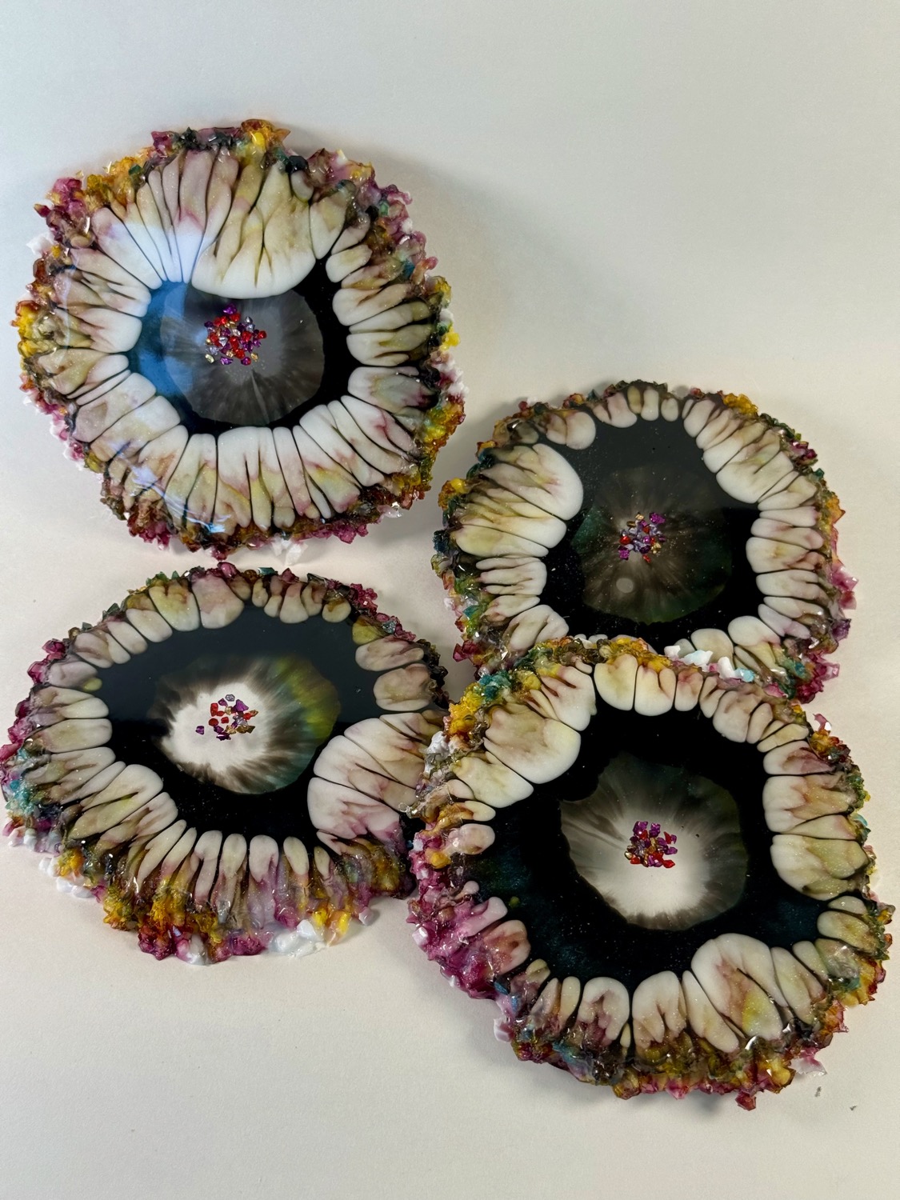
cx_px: 450
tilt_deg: -55.6
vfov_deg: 39.7
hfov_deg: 30.3
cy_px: 600
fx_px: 1664
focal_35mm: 48
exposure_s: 1/272
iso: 80
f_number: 1.78
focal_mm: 6.76
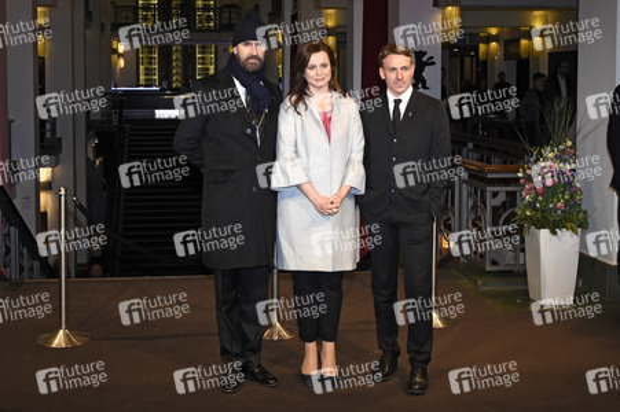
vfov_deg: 43.5
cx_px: 310
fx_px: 516
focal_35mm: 30
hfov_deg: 62.0
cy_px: 206
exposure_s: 1/100
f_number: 6.3
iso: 1000
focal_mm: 20
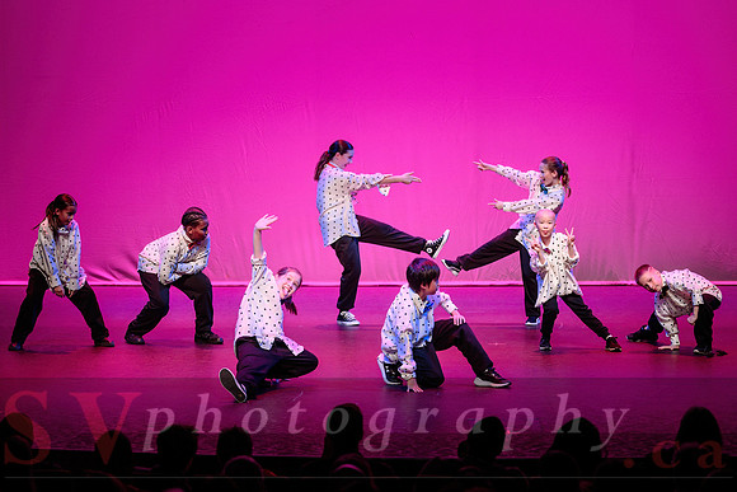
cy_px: 237
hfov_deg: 17.5
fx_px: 2400
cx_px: 382
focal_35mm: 117
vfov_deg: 11.7
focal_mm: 110
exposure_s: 1/400
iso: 1250
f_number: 2.8
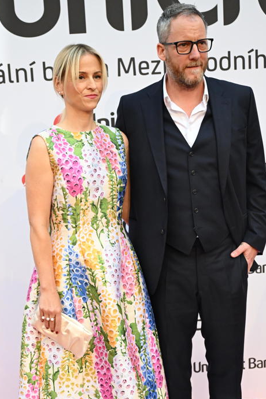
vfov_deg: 31.6
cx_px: 110
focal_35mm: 63
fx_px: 698
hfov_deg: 21.5
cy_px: 275
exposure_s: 1/1000
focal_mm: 42
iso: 2500
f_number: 3.5
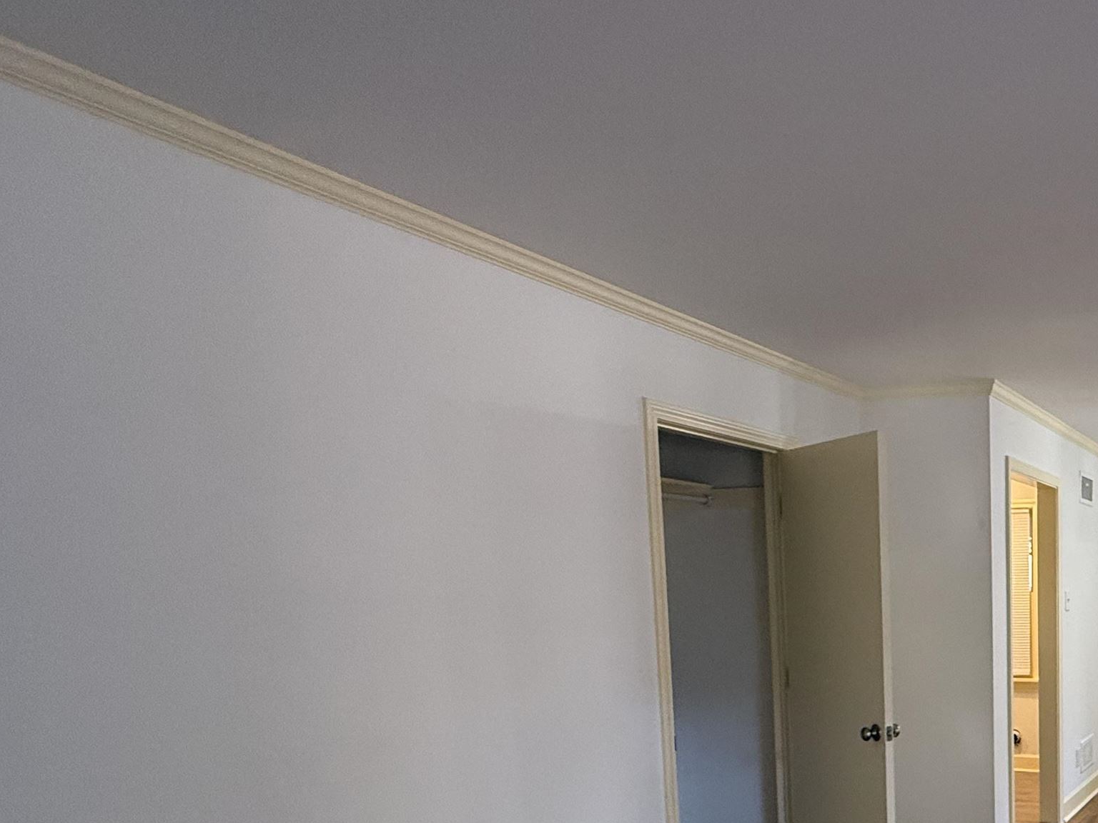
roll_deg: +0.1
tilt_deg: -5.2
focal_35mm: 28
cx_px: 1092
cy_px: 682
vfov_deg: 46.6
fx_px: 888
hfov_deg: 51.3
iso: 320
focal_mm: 2.22
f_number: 2.2
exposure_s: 1/99
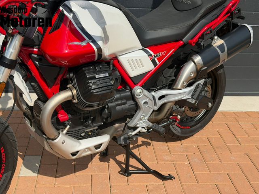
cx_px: 130
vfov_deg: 30.3
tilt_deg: -23.8
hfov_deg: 39.7
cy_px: 97
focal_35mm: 48
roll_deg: -1.5
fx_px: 359
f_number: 1.78
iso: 80
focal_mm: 6.76
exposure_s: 1/5587
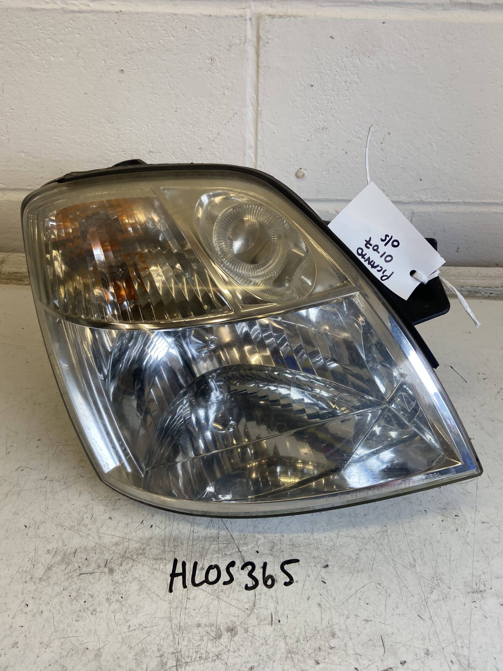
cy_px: 336
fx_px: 504
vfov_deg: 67.3
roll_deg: -1.5
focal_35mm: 26
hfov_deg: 53.1
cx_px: 252
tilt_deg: -38.9
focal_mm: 4.25
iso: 80
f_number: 1.8
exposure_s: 1/100
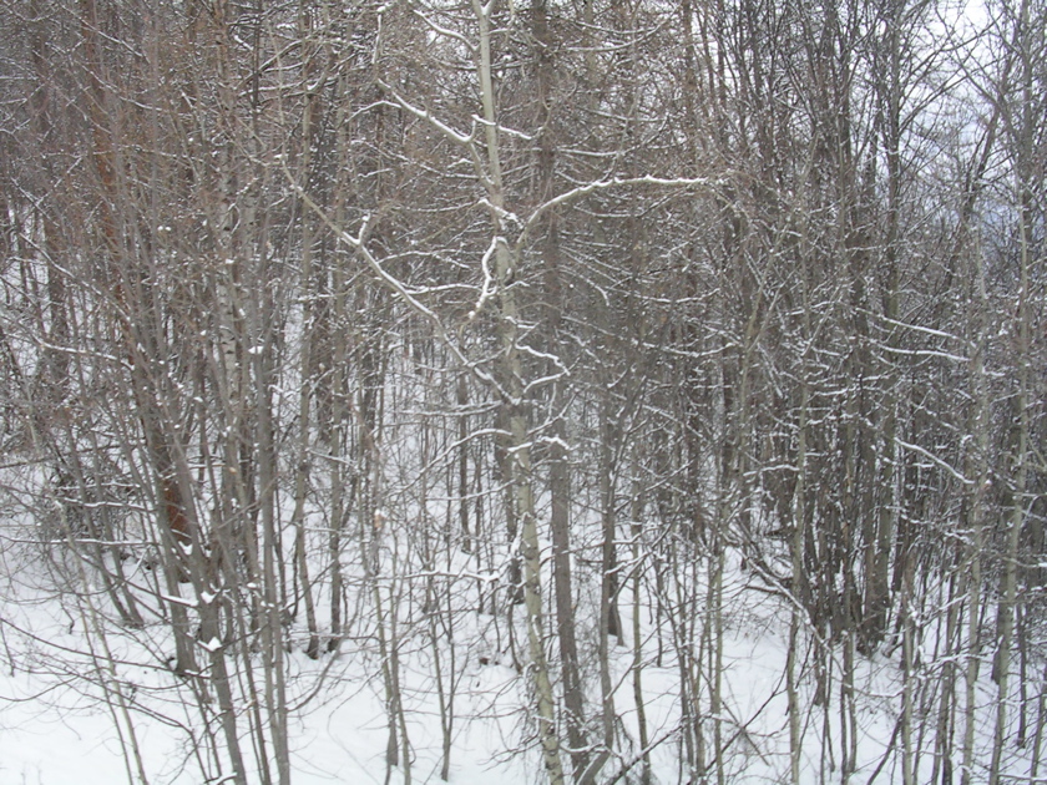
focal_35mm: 38
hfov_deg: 49.0
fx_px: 1149
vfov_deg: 37.7
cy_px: 392
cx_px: 524
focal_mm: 5.8
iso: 71
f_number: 5.6
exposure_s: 1/175
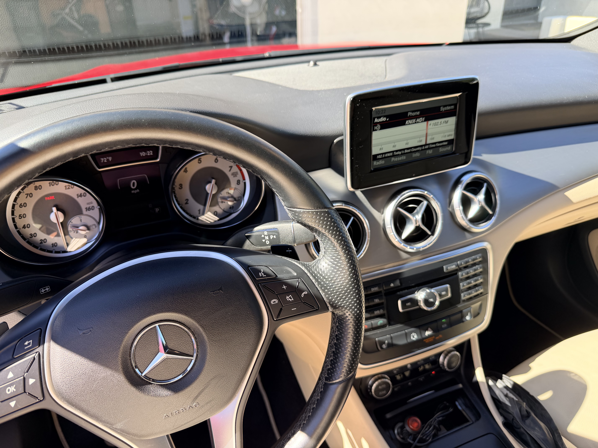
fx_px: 415
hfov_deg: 71.6
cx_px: 299
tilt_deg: -30.8
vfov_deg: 56.8
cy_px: 224
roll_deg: +2.9
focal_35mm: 24
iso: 80
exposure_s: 1/327
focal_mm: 6.76
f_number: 1.78
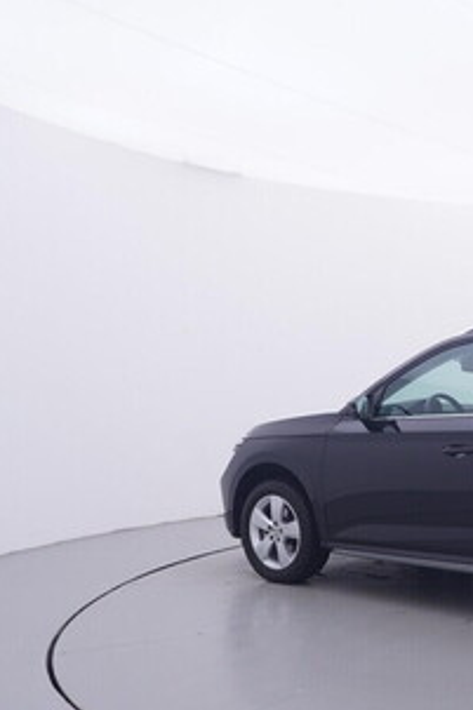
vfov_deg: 47.2
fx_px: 807
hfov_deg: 28.6
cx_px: 561
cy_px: 427
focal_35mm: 41
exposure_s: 1/80
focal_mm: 15
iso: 200
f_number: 5
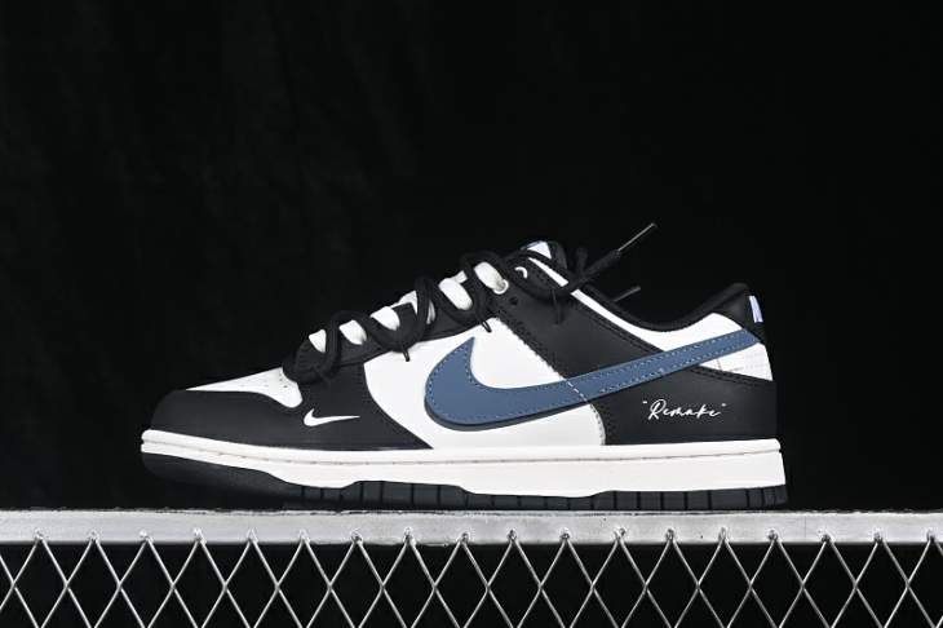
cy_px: 314
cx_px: 472
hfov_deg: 27.0
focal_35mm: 75
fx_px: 1964
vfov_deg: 18.2
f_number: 7.1
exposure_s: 1/80
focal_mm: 50
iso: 160
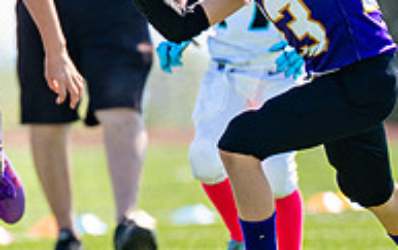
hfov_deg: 2.0
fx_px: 11562
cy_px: 23
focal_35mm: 1065
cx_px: -183
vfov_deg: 1.2
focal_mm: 200
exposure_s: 1/1600
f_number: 2.8
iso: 100
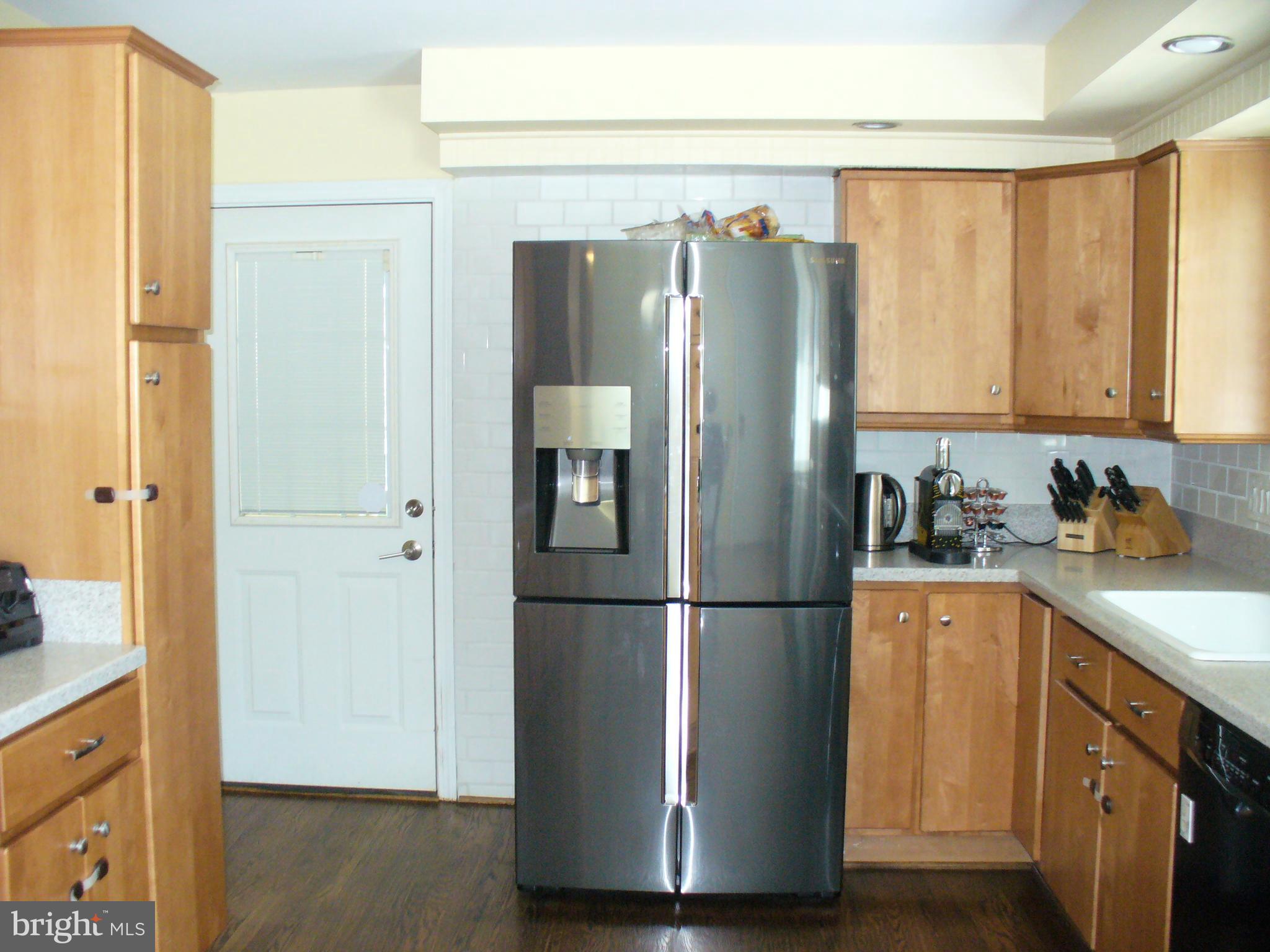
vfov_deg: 38.7
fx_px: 1357
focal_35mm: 37
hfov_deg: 50.1
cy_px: 476
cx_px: 635
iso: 250
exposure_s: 1/30
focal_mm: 6.1
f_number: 2.8
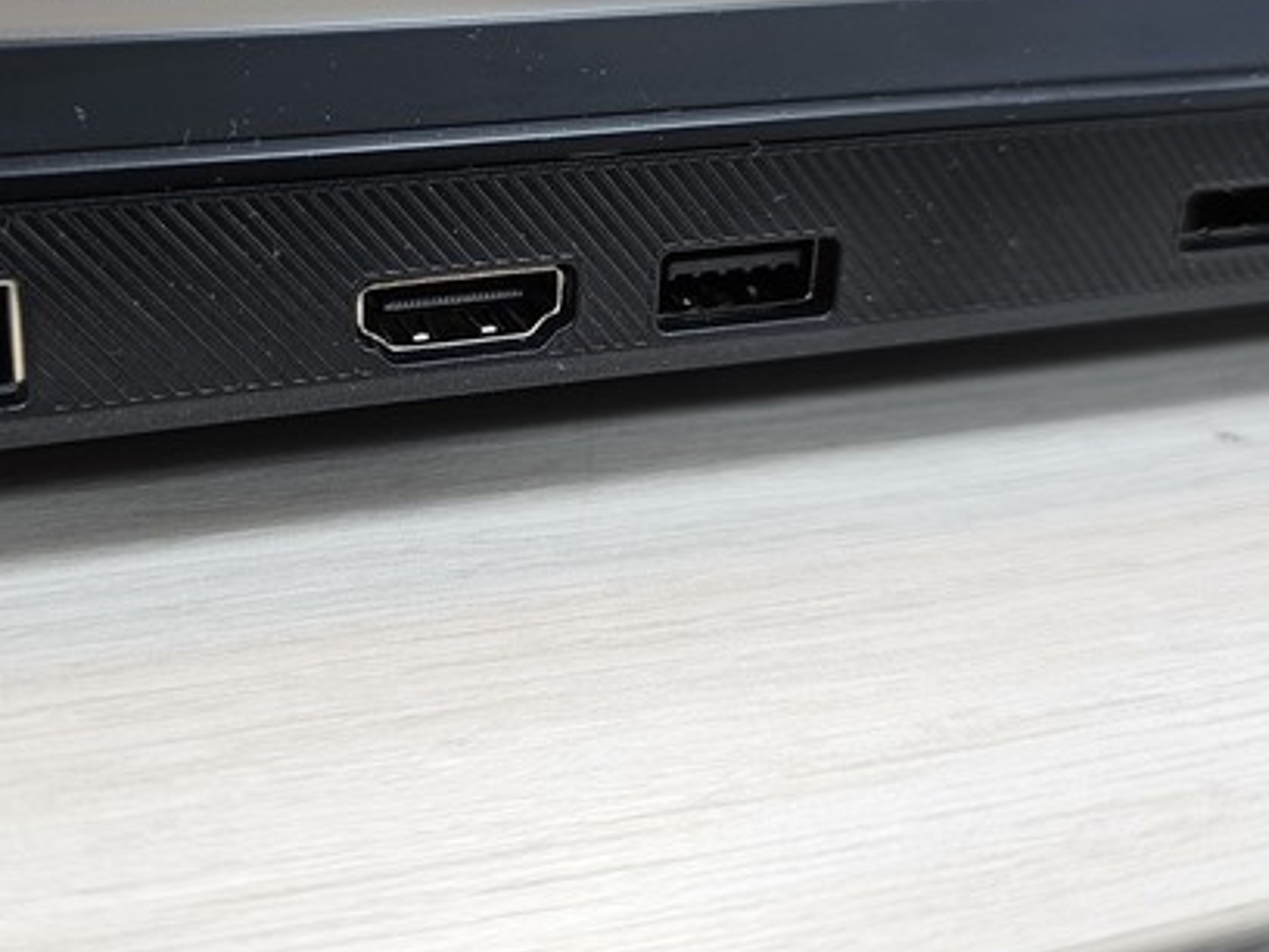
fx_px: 1613
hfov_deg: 42.3
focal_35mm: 44
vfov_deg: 32.6
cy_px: 316
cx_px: 417
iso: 125
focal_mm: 6.3
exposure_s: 1/120
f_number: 1.7
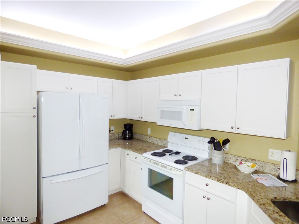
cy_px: 112
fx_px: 173
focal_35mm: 20
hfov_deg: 81.7
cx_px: 150
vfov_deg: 66.0
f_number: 2.8
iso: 400
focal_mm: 3.58
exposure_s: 1/60
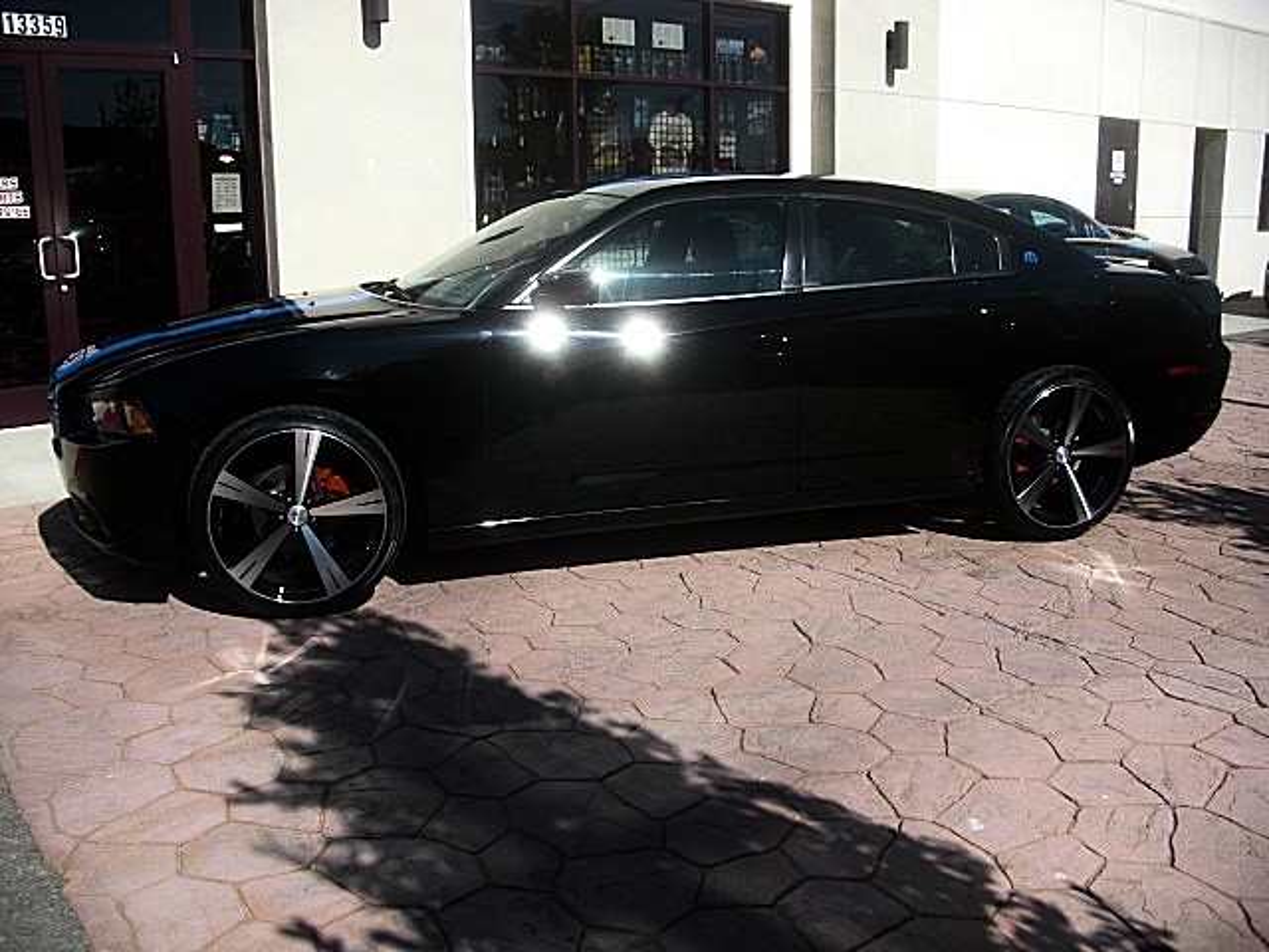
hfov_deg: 51.4
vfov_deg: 39.7
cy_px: 476
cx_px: 634
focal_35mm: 36
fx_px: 1320
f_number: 2.8
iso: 50
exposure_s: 1/800
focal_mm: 6.3
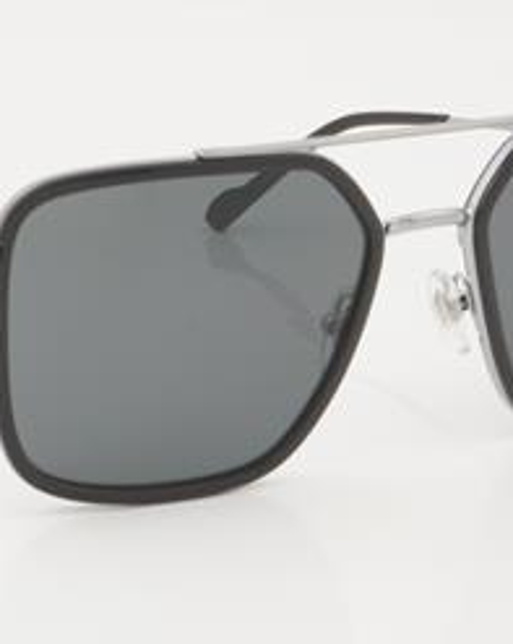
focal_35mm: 114
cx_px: 224
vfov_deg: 16.9
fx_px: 2168
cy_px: 302
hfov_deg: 13.5
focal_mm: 50
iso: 100
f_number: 32
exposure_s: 1/2
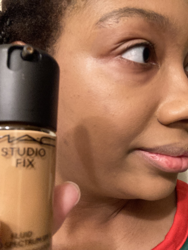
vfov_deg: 56.8
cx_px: 94
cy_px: 125
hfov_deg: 44.2
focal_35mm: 32
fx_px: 231
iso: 500
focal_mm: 2.87
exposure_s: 1/30
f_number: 2.2
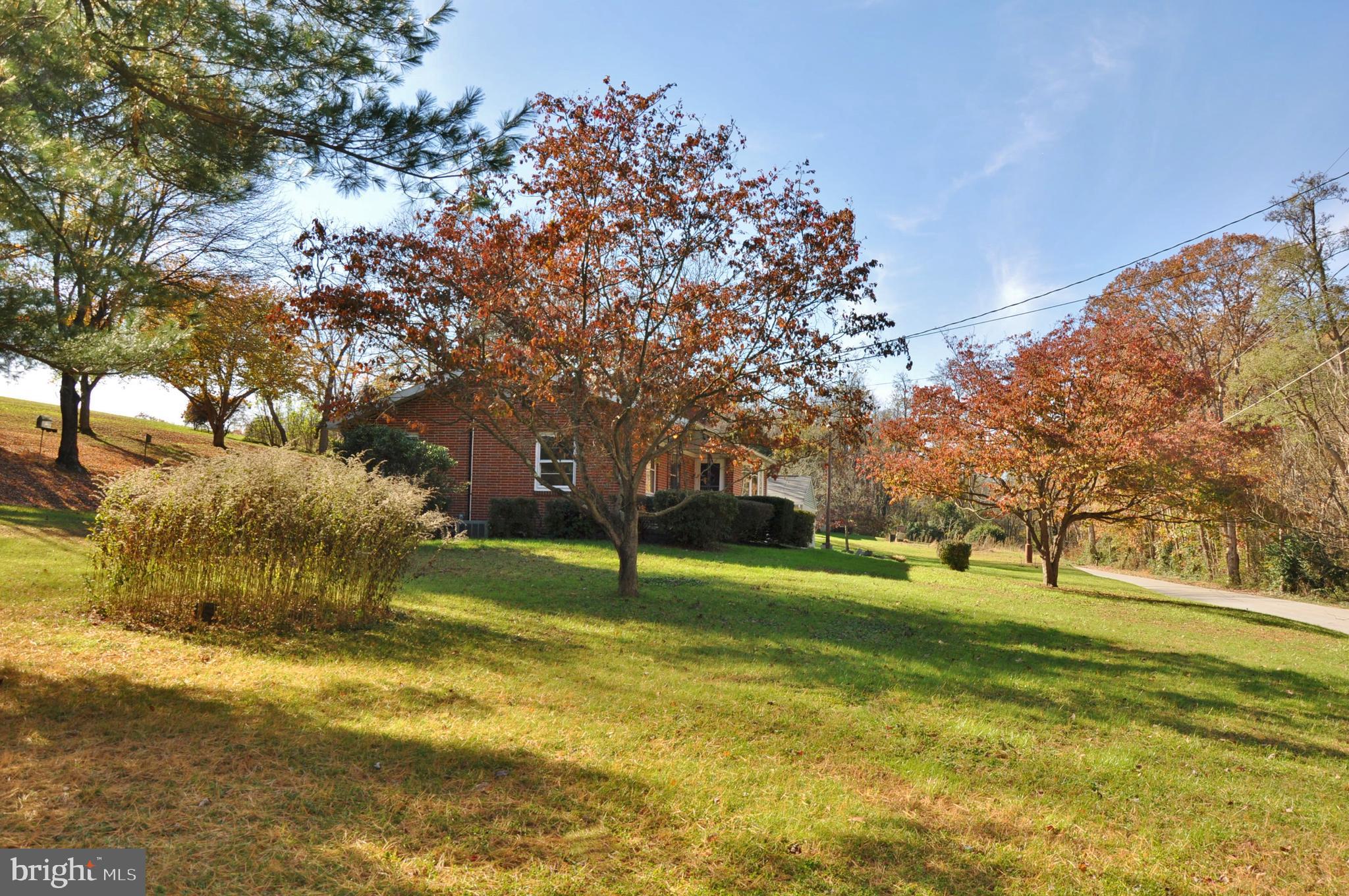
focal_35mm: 27
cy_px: 448
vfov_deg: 47.8
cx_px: 674
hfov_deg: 67.4
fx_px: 1010
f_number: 8
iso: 200
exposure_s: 1/200
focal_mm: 18
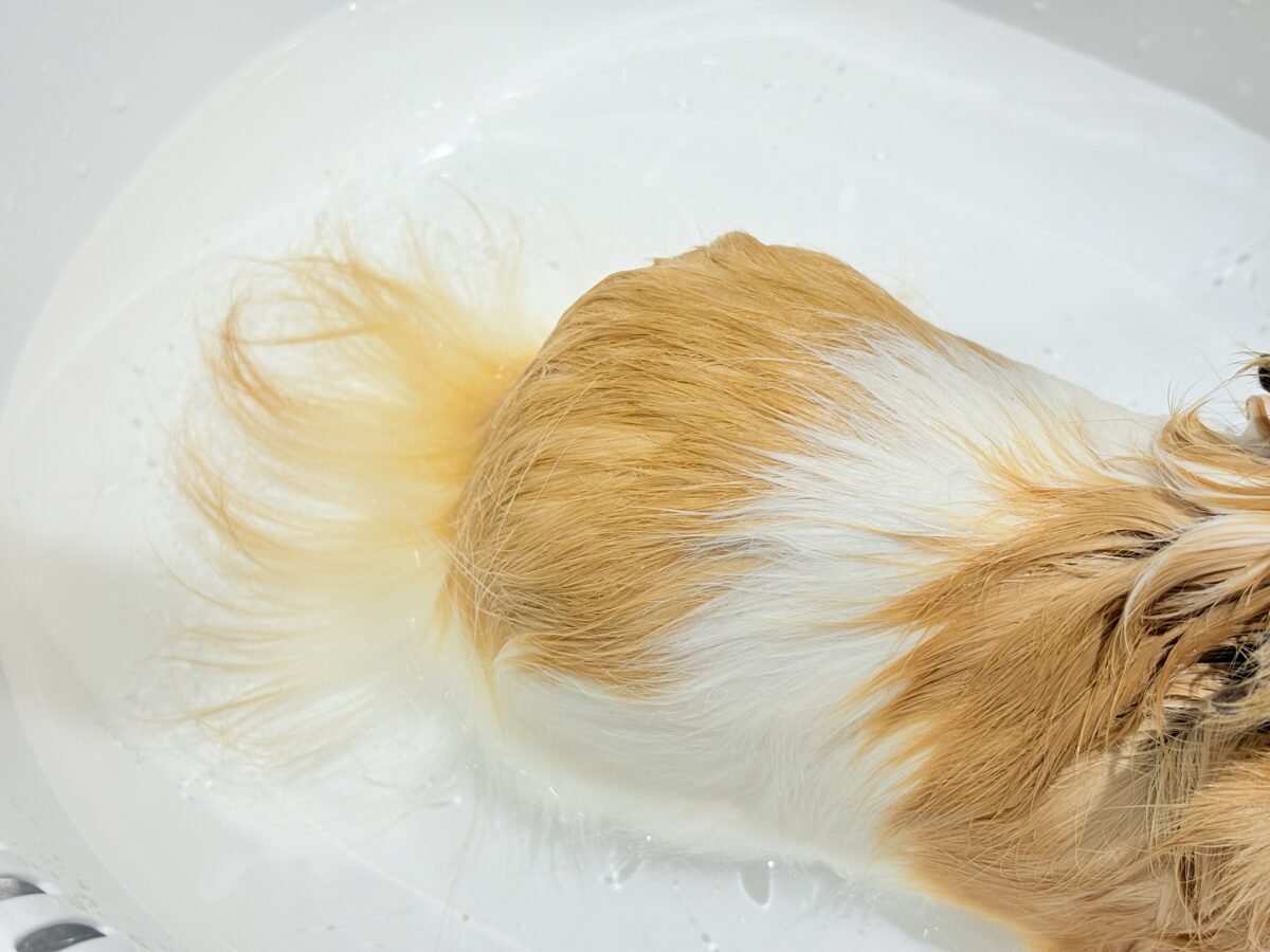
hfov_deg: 36.8
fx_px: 1908
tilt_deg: -61.3
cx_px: 635
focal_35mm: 52
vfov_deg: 28.0
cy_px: 476
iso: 25
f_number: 1.6
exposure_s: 1/138
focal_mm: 5.96
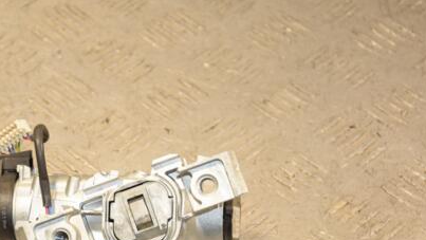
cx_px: 130
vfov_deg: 8.4
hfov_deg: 14.8
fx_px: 1638
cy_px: 210
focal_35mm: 145
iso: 800
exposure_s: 1/200
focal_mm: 62
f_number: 5.6
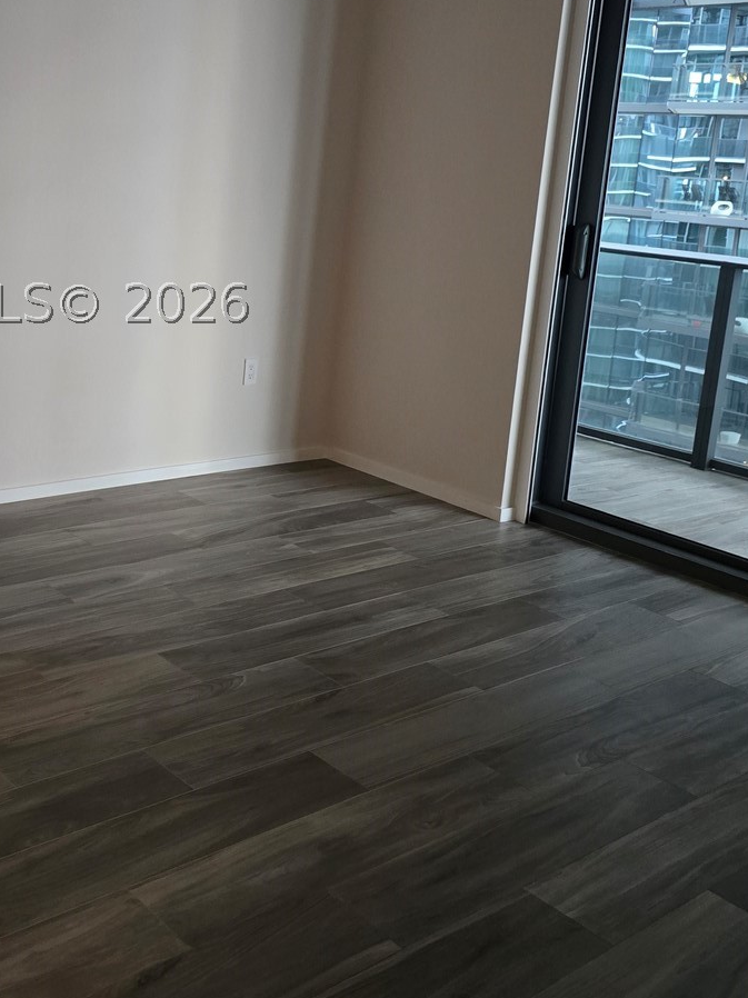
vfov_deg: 44.8
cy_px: 303
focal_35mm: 41
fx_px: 1182
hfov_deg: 34.4
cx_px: 183
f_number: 1.7
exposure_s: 1/60
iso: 1000
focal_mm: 6.3
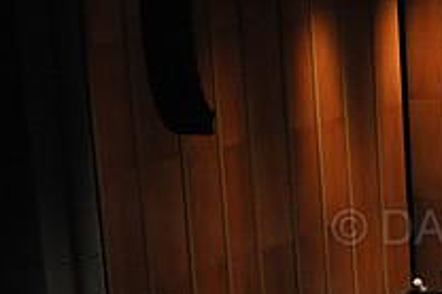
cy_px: 306
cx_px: 559
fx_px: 1586
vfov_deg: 10.5
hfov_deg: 15.2
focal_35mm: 129
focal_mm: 31
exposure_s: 1/250
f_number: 2.8
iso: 1600
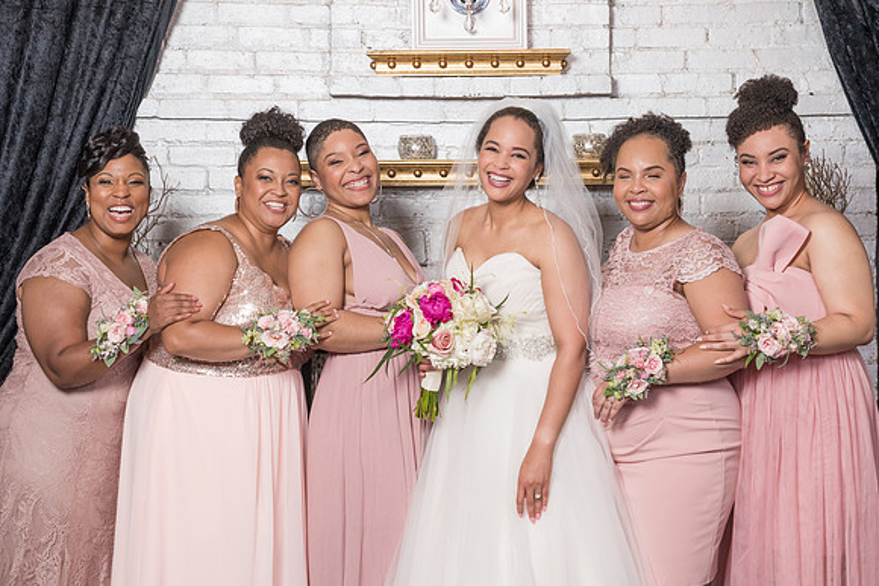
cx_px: 501
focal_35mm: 80
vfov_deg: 17.1
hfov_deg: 25.3
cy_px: 254
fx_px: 1955
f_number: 5.6
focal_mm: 70
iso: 1250
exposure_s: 1/200
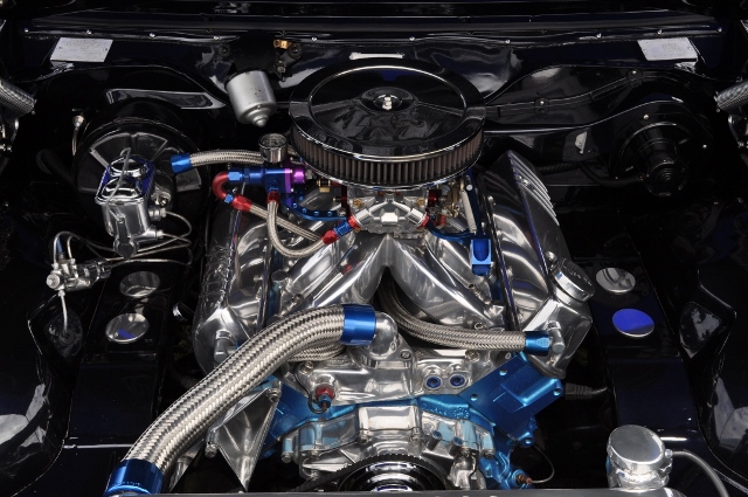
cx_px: 374
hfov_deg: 43.7
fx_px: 934
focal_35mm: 45
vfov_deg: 29.8
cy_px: 248
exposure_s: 1/500
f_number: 11
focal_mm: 30
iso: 500
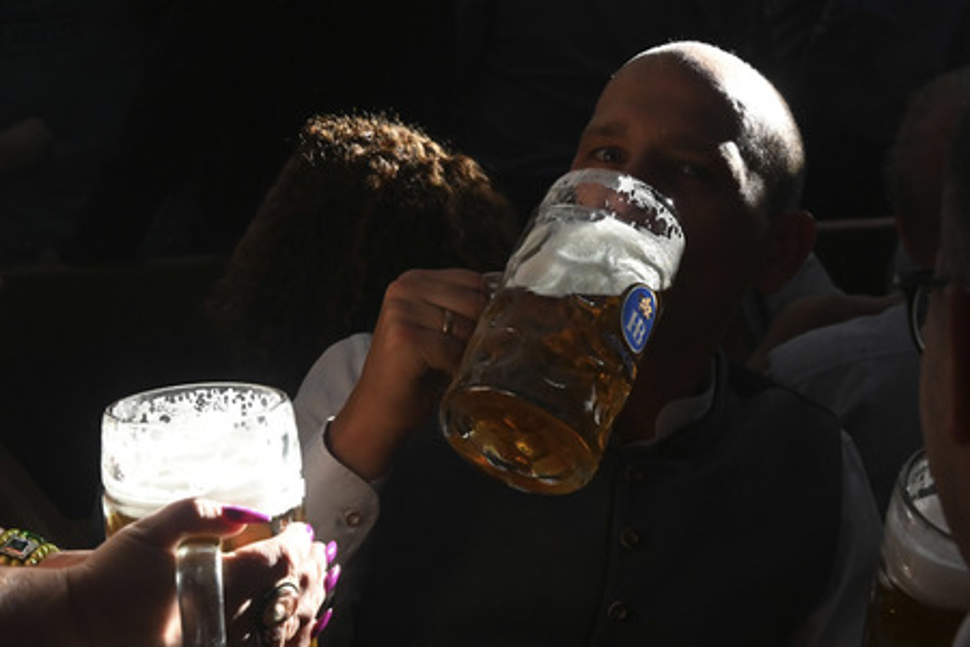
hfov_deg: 21.9
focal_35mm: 93
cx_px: 485
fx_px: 2506
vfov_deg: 14.7
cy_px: 324
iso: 5000
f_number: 8
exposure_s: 1/1000
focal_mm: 62
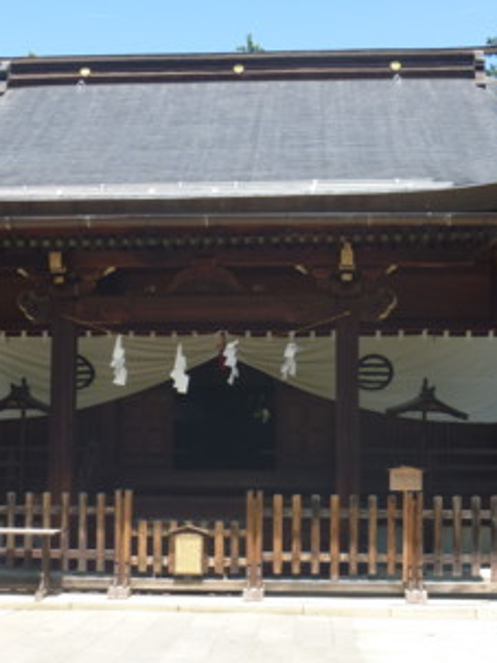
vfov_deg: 36.8
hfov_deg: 28.0
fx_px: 996
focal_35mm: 52
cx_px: 250
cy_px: 339
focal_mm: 6.3
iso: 80
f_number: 4.5
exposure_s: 1/160
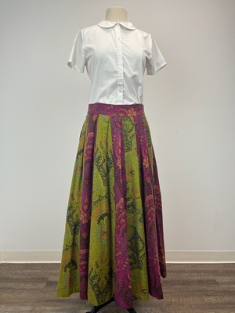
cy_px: 156
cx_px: 118
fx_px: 235
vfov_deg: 67.3
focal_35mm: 26
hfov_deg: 53.1
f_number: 1.6
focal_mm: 5.1
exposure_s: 1/120
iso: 64
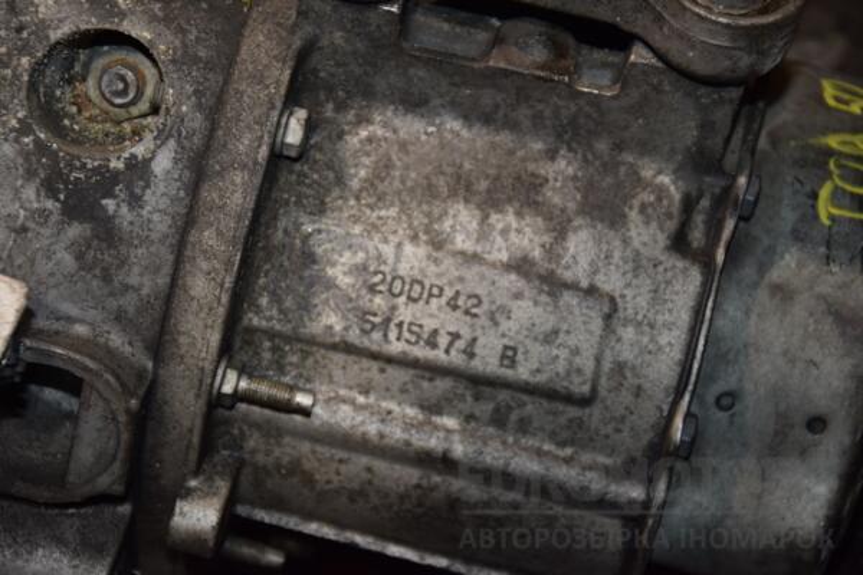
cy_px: 288
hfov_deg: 18.2
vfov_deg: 12.2
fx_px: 2697
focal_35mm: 112
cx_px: 432
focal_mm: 75
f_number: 5.3
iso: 800
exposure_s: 1/60
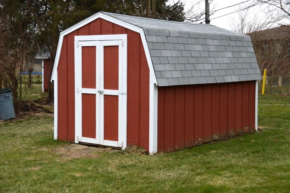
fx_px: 459
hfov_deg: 35.1
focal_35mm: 57
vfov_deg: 23.7
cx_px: 145
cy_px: 96
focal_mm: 38
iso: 160
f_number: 5.6
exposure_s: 1/125
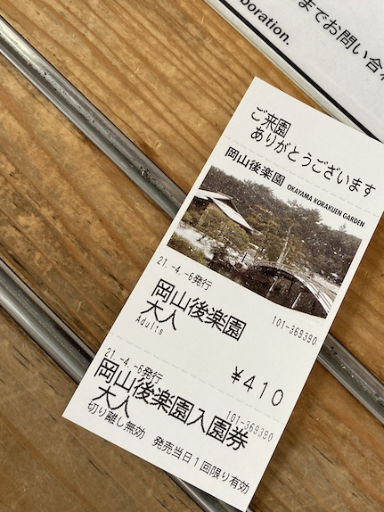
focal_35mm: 39
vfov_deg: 47.8
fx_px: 576
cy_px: 247
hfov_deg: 36.6
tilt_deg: -73.0
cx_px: 246
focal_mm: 3.99
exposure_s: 1/121
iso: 64
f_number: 1.8
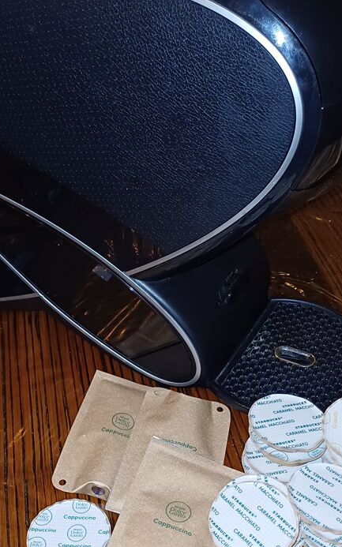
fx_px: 761
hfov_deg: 25.3
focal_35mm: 51
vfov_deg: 39.6
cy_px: 279
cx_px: 142
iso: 200
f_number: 1.8
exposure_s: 1/50
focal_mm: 4.65
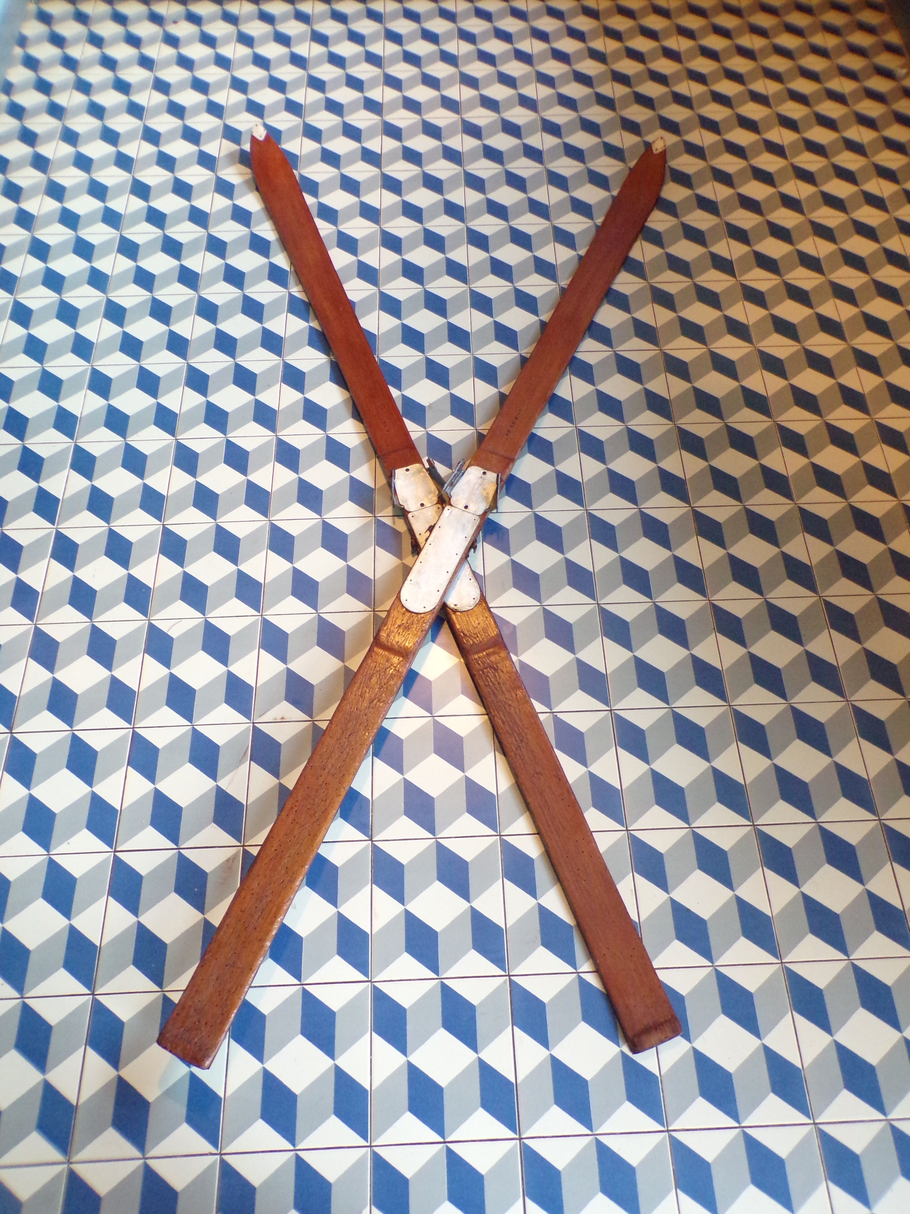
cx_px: 455
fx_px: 841
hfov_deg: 56.8
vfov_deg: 71.6
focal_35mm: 24
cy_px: 607
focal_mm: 4.3
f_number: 3
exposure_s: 1/17
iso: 489
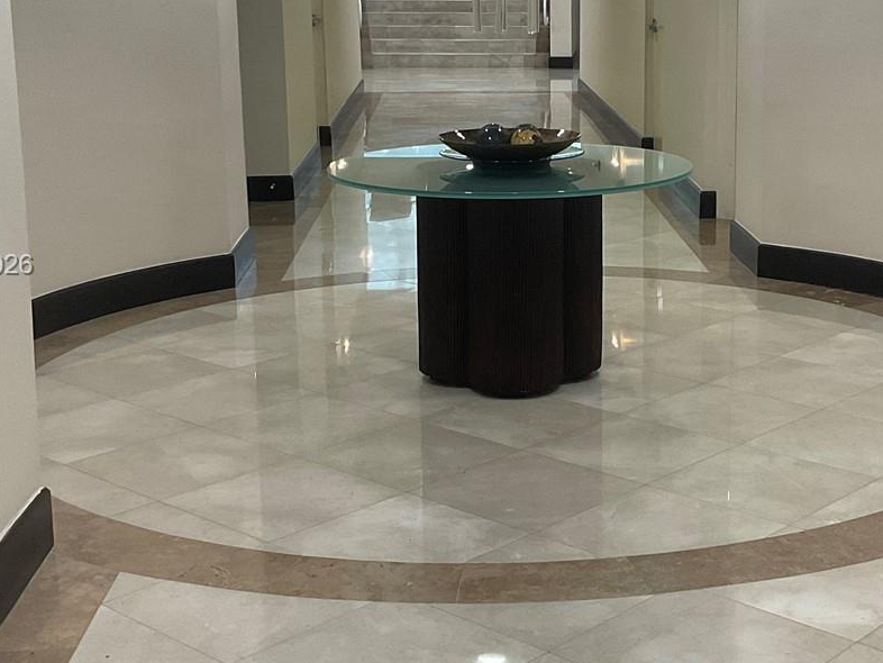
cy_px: 266
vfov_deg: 24.8
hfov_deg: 32.4
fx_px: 1505
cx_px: 582
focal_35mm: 59
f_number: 1.8
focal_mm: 3
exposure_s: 1/60
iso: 64
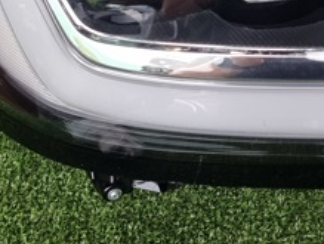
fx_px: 656
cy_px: -18
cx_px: 274
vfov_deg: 20.2
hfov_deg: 27.0
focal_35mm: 70
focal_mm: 6.7
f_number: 1.8
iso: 100
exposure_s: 1/100
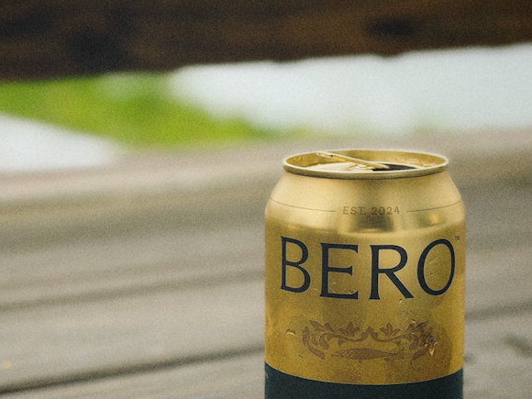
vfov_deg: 13.9
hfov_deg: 18.5
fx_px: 1629
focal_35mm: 106
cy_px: 267
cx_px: 156
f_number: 1.78
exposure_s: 1/238
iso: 80
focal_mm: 6.76
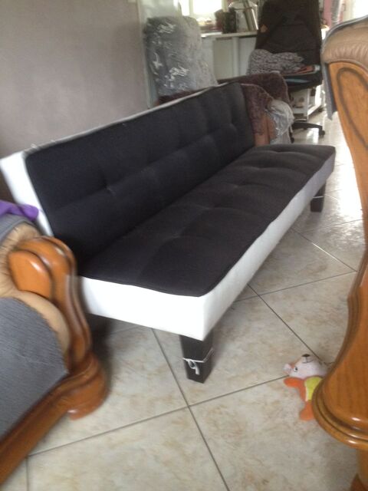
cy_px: 246
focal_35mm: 35
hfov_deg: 40.7
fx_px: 496
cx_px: 184
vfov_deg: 52.6
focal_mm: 4.28
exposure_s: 1/20
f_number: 2.4
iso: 200
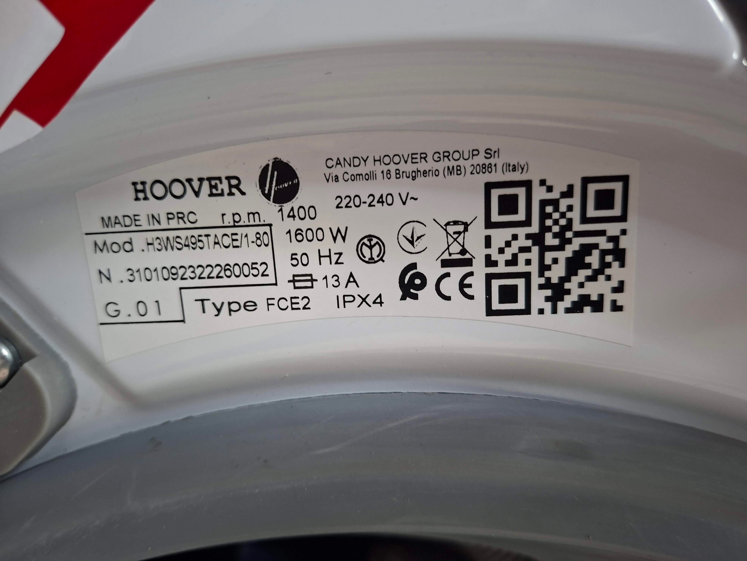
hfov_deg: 73.9
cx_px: 374
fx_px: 496
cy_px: 280
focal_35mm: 23
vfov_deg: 58.9
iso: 400
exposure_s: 1/25
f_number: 1.8
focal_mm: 5.54
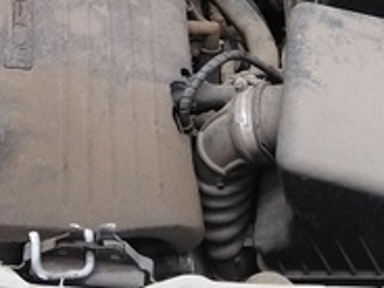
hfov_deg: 21.9
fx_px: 976
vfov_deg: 16.3
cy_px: -29
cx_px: 58
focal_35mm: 88
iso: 346
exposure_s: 1/33.3
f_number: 2.2
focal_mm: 3.46
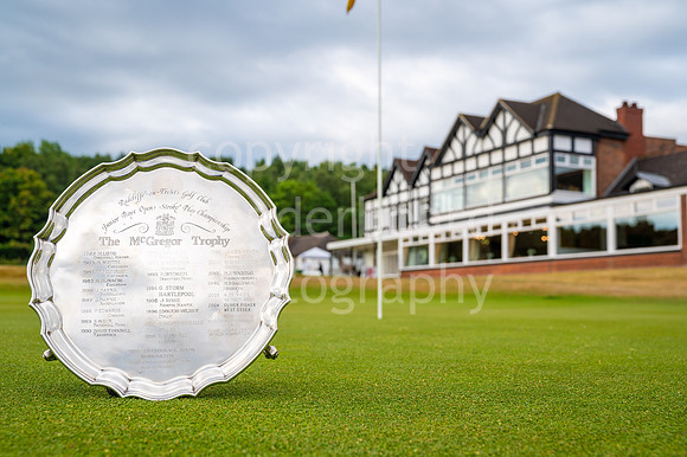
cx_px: 344
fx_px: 782
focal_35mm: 41
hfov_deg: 47.4
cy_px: 228
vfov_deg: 32.6
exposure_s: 1/250
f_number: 8
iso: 250
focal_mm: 41
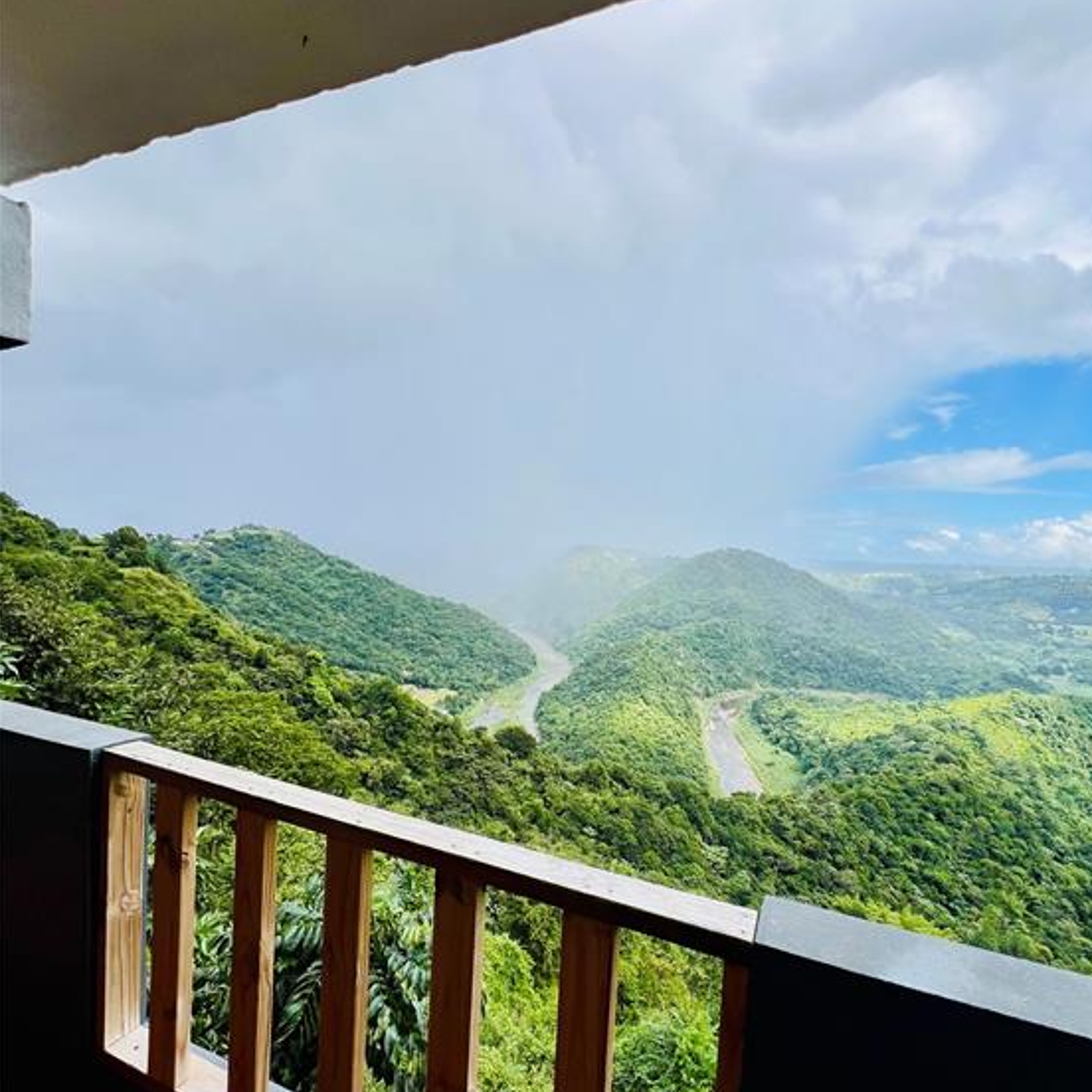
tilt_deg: -4.3
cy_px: 590
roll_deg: -2.9
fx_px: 571
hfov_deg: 87.4
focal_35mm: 16
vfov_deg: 87.3
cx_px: 568
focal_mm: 1.57
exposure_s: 1/1325
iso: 32
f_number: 1.8
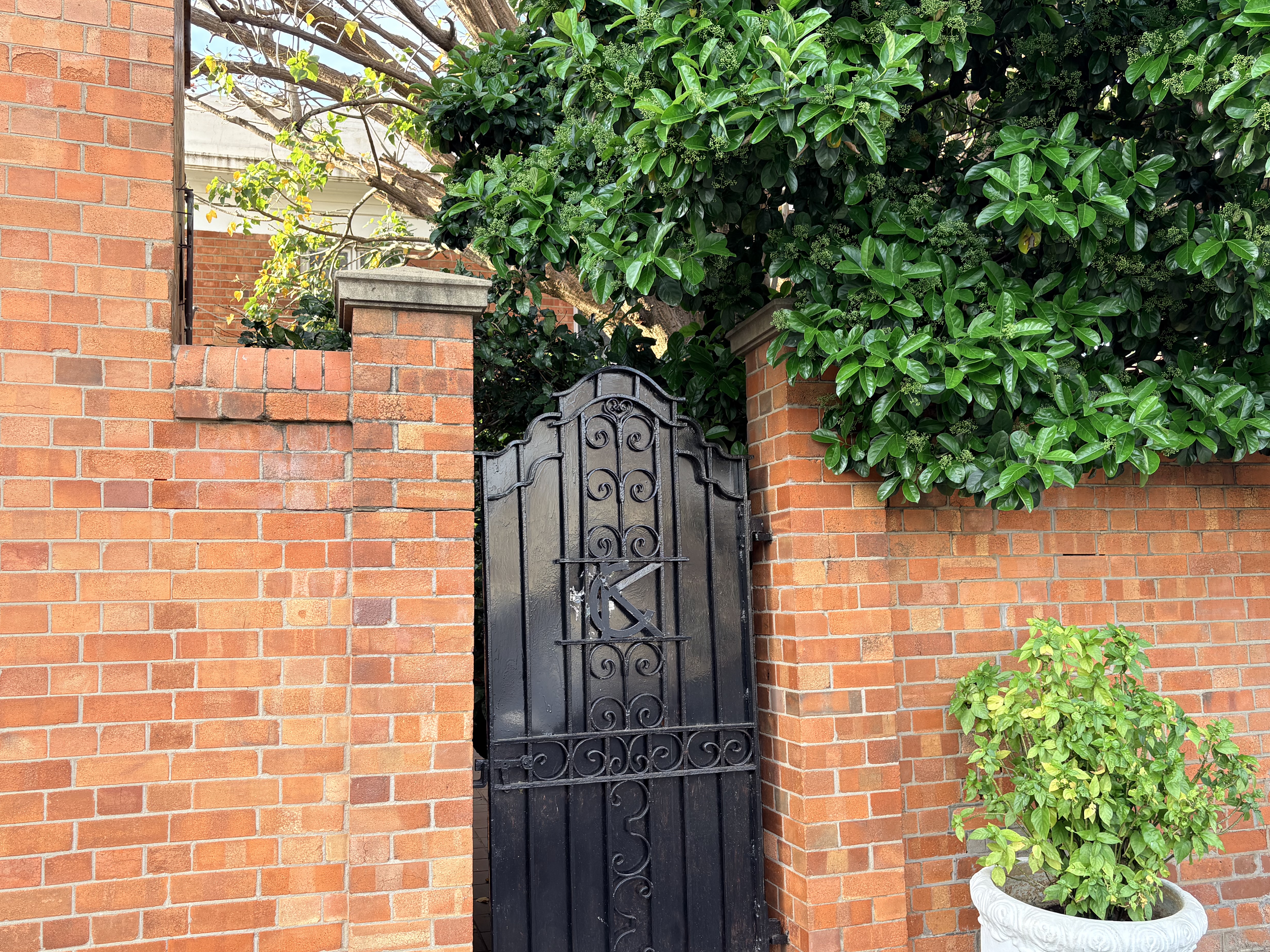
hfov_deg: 60.0
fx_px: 1101
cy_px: 517
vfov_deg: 46.8
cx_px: 623
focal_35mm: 30
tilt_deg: +3.4
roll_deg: +1.4
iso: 50
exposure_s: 1/189
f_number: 1.6
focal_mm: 5.96
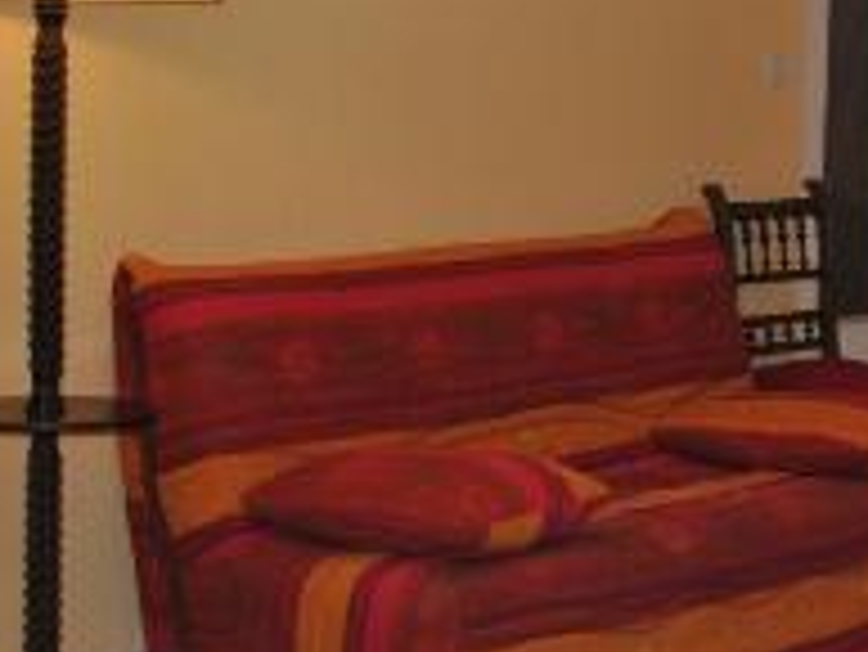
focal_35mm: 94
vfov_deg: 15.6
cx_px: 778
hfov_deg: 20.4
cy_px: 81
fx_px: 2359
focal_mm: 28
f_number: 4.5
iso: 200
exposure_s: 1/60
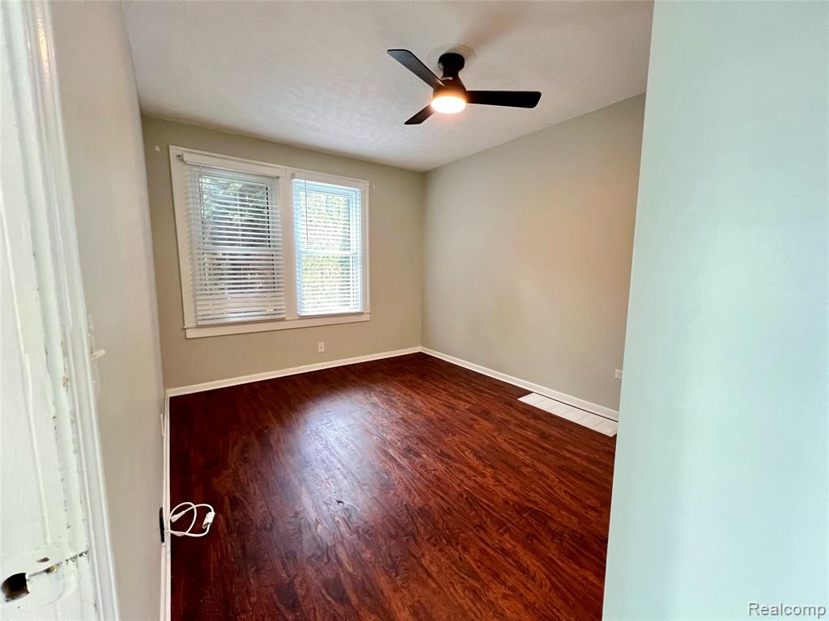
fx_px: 311
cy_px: 310
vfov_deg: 89.9
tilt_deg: -7.7
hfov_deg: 106.2
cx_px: 414
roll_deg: -0.6
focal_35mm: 13
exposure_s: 1/60
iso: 500
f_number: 1.8
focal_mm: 1.57
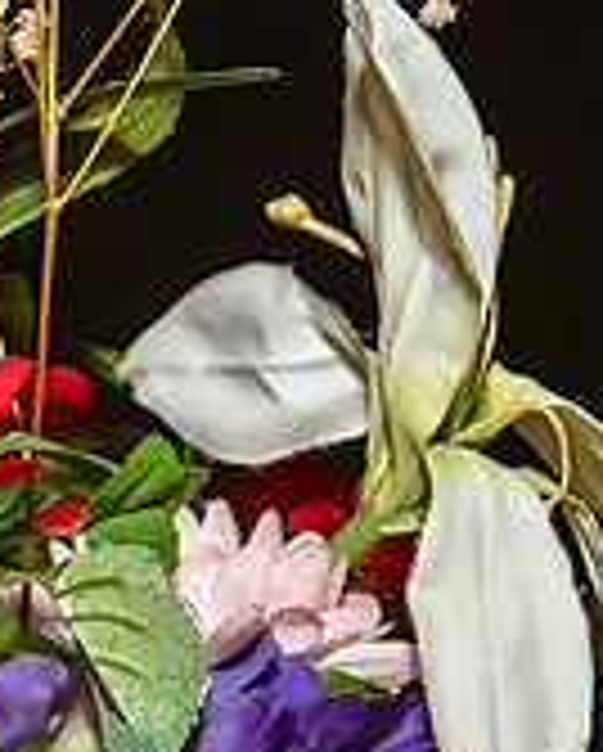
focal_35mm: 193
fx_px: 4298
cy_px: 500
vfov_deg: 10.0
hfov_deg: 8.0
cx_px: 177
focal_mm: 34
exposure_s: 1/250
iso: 400
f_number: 5.6
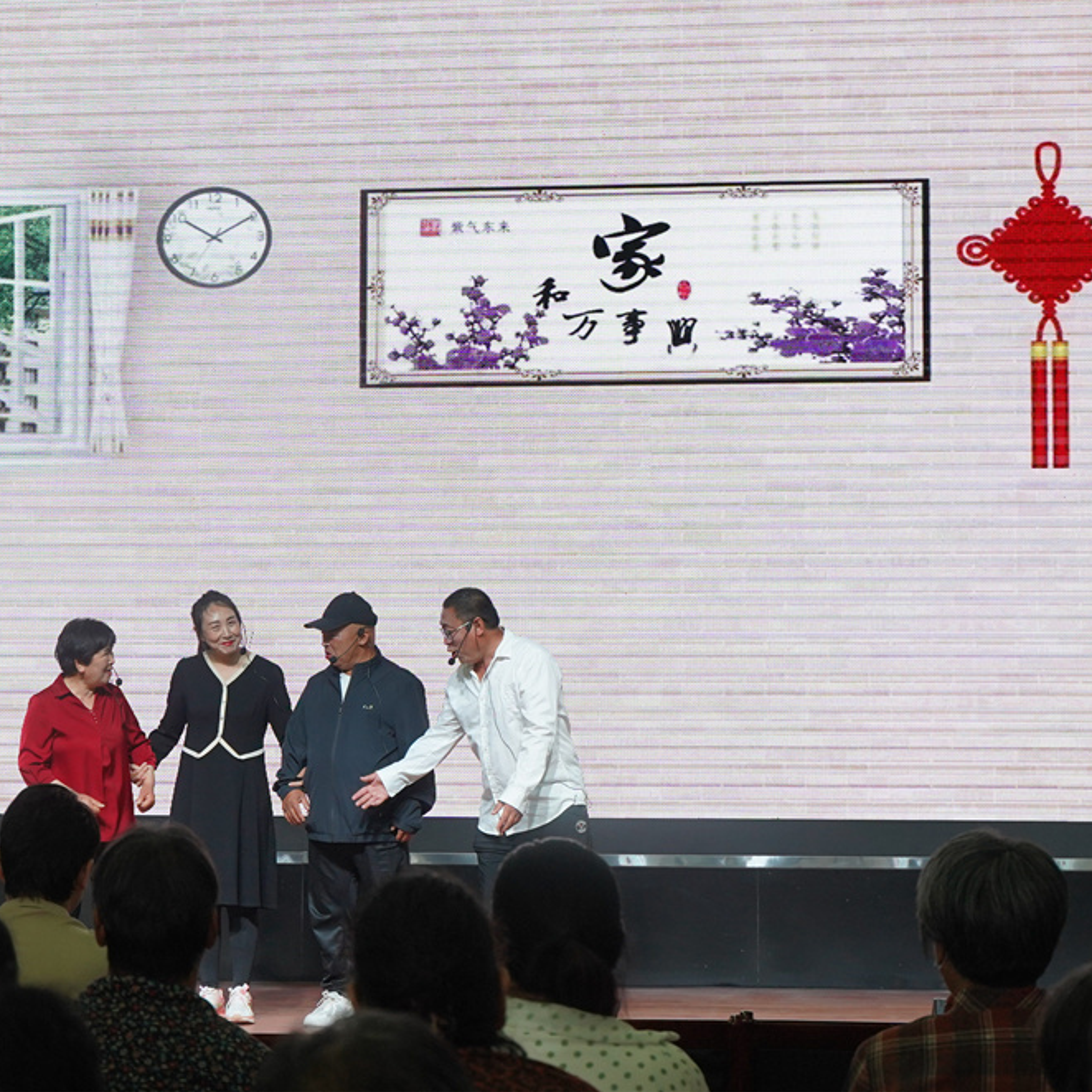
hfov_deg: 20.1
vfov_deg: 20.2
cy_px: 544
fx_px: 3069
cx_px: 312
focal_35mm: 86
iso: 1000
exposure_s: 1/250
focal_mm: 45
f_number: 4.5
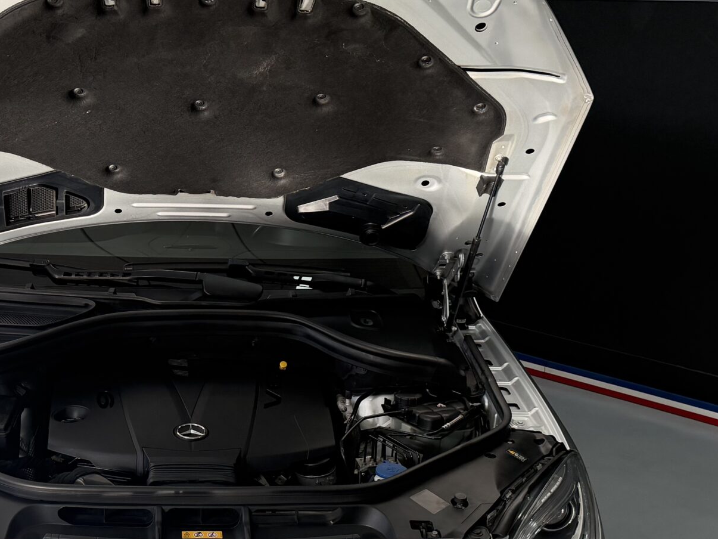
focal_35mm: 51
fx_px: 1058
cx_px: 209
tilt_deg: -20.7
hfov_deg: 36.9
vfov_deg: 28.2
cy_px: 391
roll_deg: -1.9
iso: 200
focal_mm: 6.76
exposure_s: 1/227
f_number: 1.78
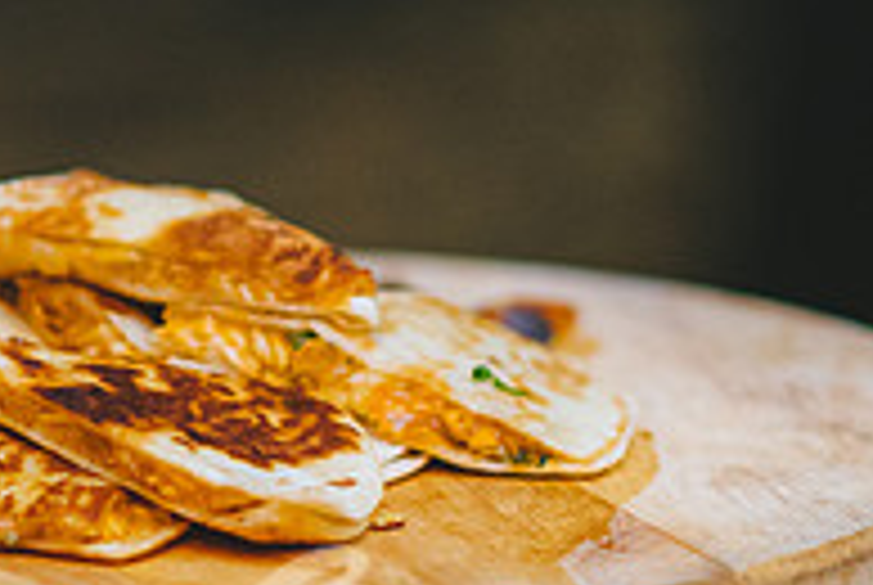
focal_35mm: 292
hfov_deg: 7.0
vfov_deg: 4.7
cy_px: 181
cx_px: 304
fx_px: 7092
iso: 1600
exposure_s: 1/160
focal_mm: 85
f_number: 2.2
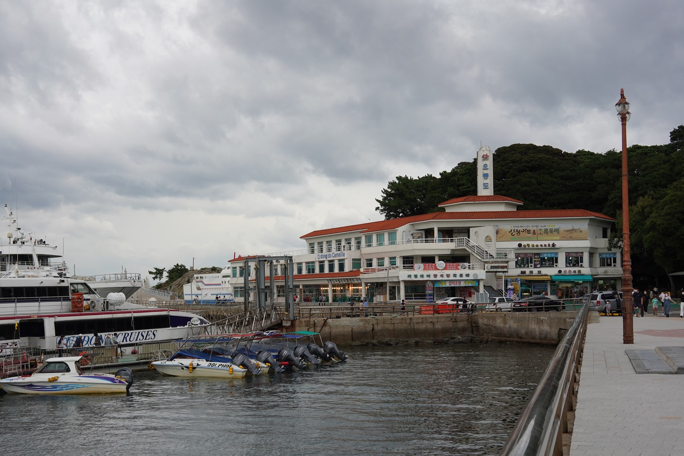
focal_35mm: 40
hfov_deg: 48.5
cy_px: 221
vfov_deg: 33.4
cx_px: 346
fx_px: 760
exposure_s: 1/100
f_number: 8
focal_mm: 35
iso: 400
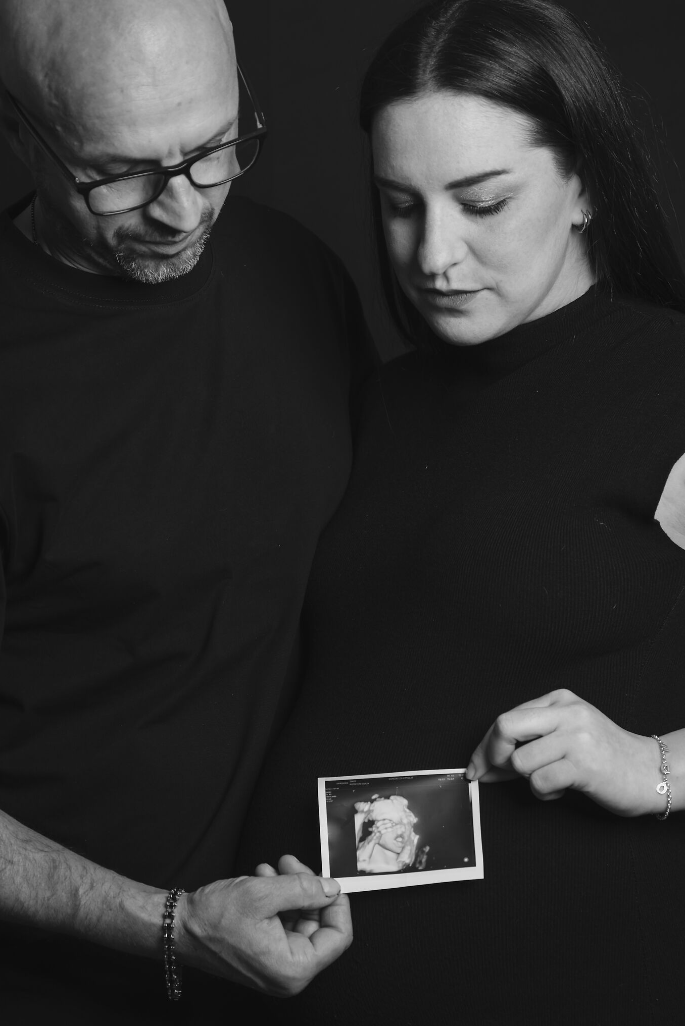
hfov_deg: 18.9
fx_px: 2054
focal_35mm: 72
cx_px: 320
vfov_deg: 28.1
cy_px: 456
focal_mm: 61
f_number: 4
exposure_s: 1/160
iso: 64
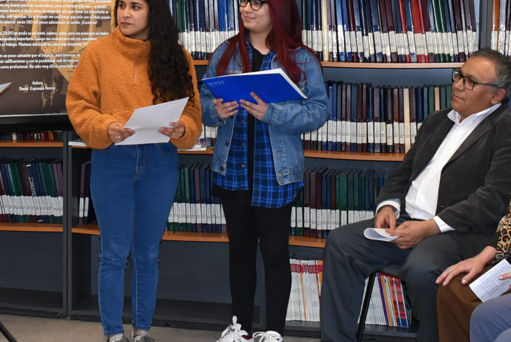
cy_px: 106
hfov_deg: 25.3
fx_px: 1122
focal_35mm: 79
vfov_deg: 17.3
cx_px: 120
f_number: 4.5
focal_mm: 22
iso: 800
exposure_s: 1/100
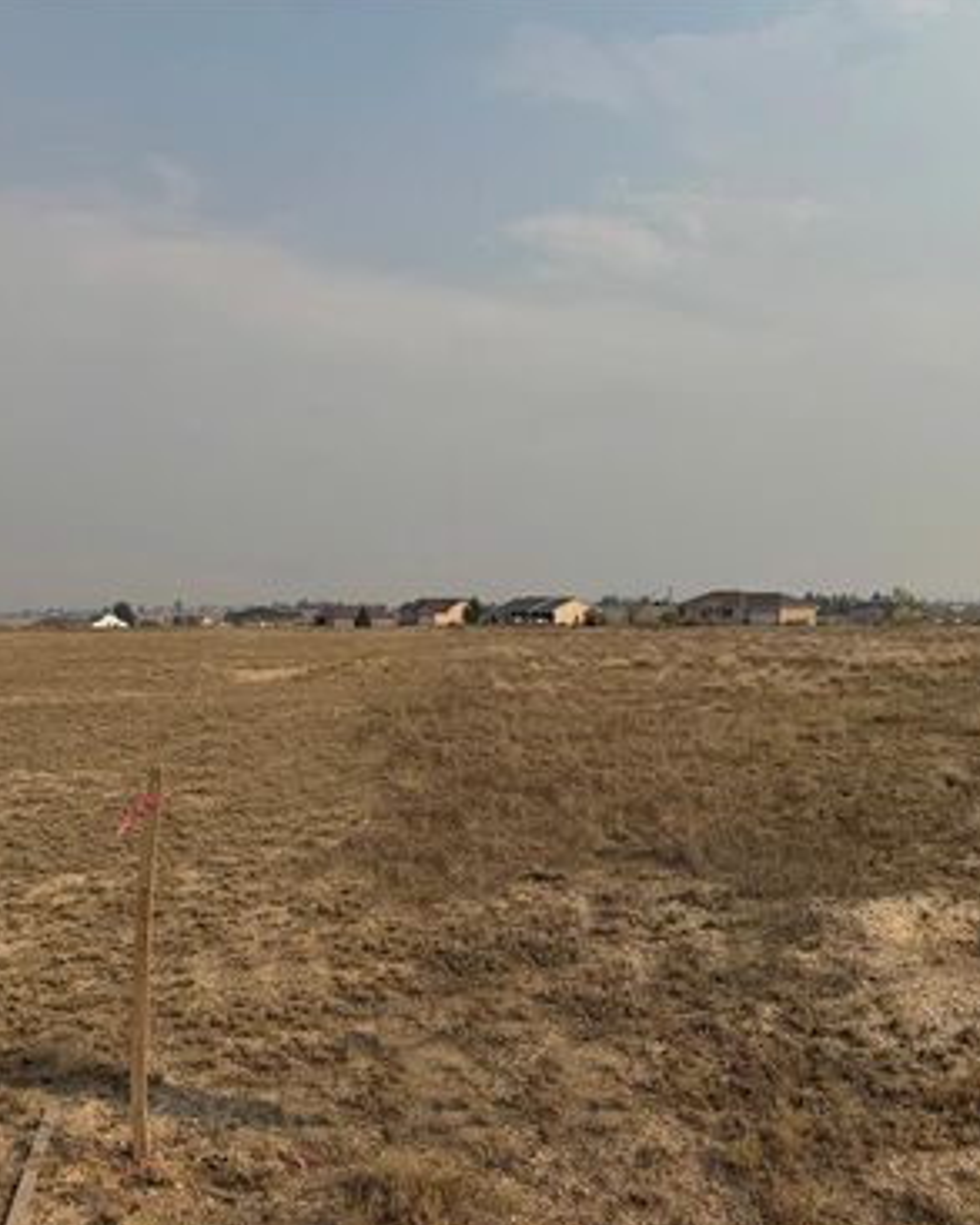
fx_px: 1160
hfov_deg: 45.8
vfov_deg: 55.6
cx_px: 475
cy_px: 618
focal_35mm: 32
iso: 80
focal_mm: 6.76
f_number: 1.78
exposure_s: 1/7937
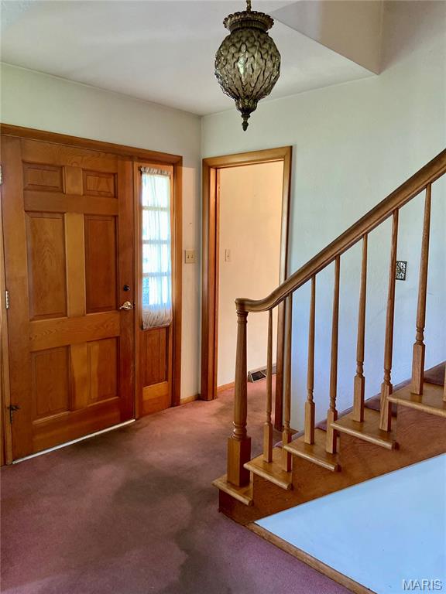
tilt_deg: -6.9
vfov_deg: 67.3
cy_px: 297
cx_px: 223
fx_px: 447
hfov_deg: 53.1
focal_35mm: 26
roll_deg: -0.6
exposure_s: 1/40
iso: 320
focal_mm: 4.25
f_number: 1.8
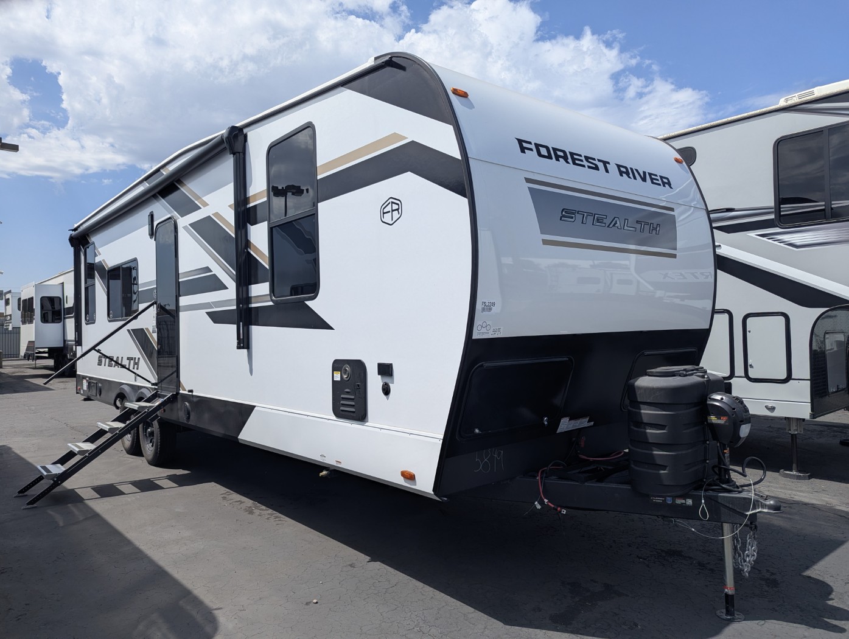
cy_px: 320
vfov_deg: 56.9
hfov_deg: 71.5
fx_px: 589
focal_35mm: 24
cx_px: 424
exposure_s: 1/2762
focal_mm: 6.81
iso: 50
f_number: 1.85
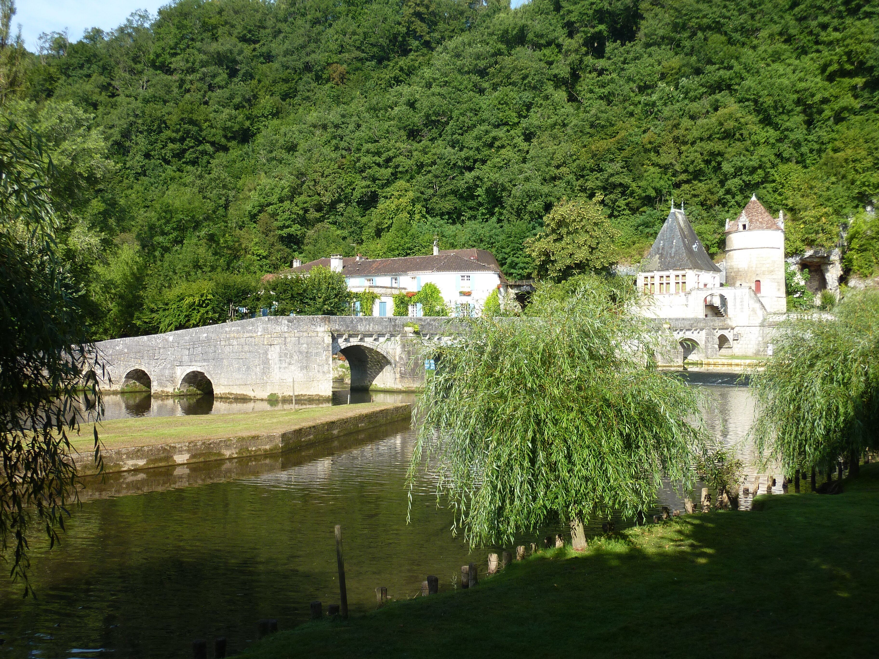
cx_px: 440
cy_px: 330
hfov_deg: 50.1
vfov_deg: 38.7
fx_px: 940
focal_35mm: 37
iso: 80
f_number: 4
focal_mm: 6.1
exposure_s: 1/320
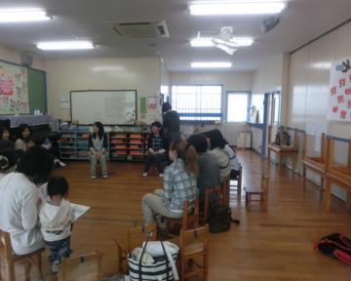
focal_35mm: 26
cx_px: 157
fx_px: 270
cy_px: 144
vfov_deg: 54.9
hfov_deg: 65.9
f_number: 3
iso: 400
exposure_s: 1/250
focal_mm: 4.24
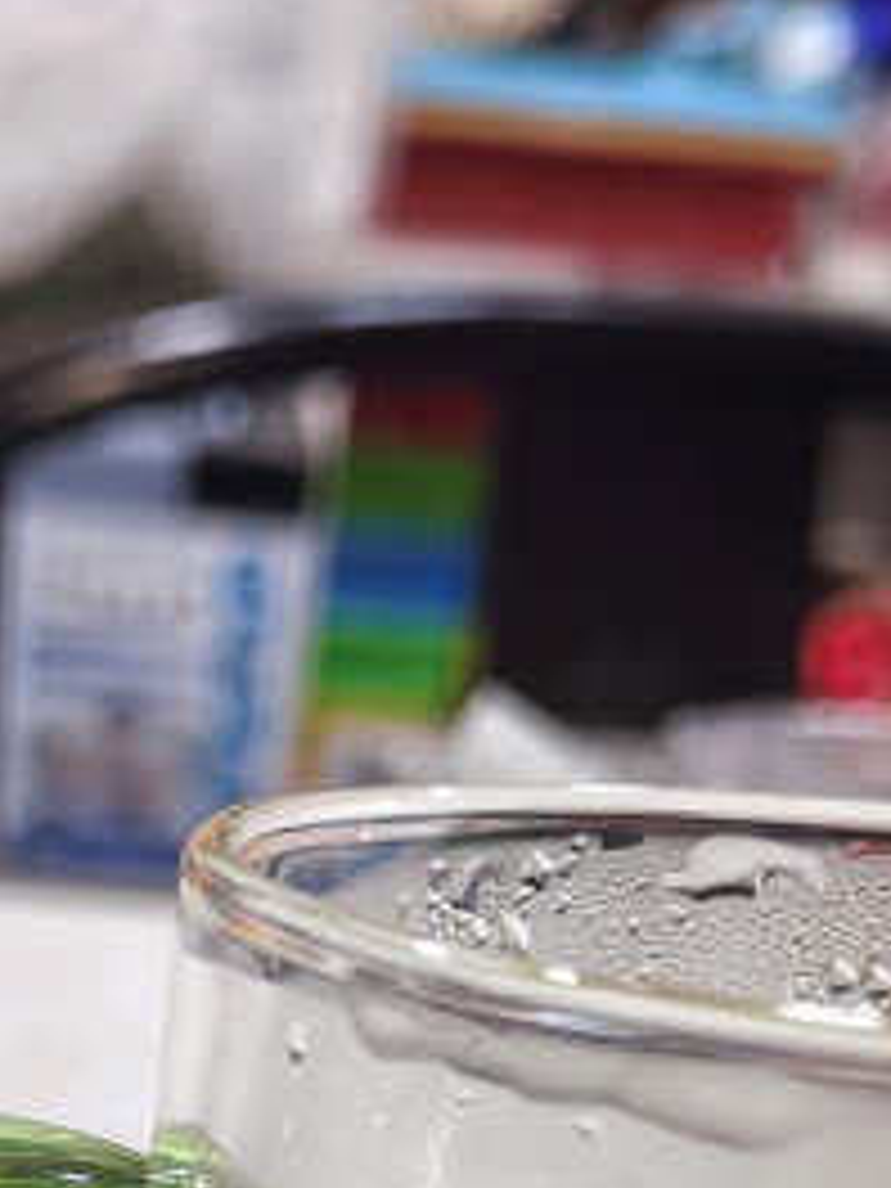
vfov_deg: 16.3
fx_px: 3741
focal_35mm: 109
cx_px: -76
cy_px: 1838
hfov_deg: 13.3
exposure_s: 1/50
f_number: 1.9
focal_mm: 5.52
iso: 100
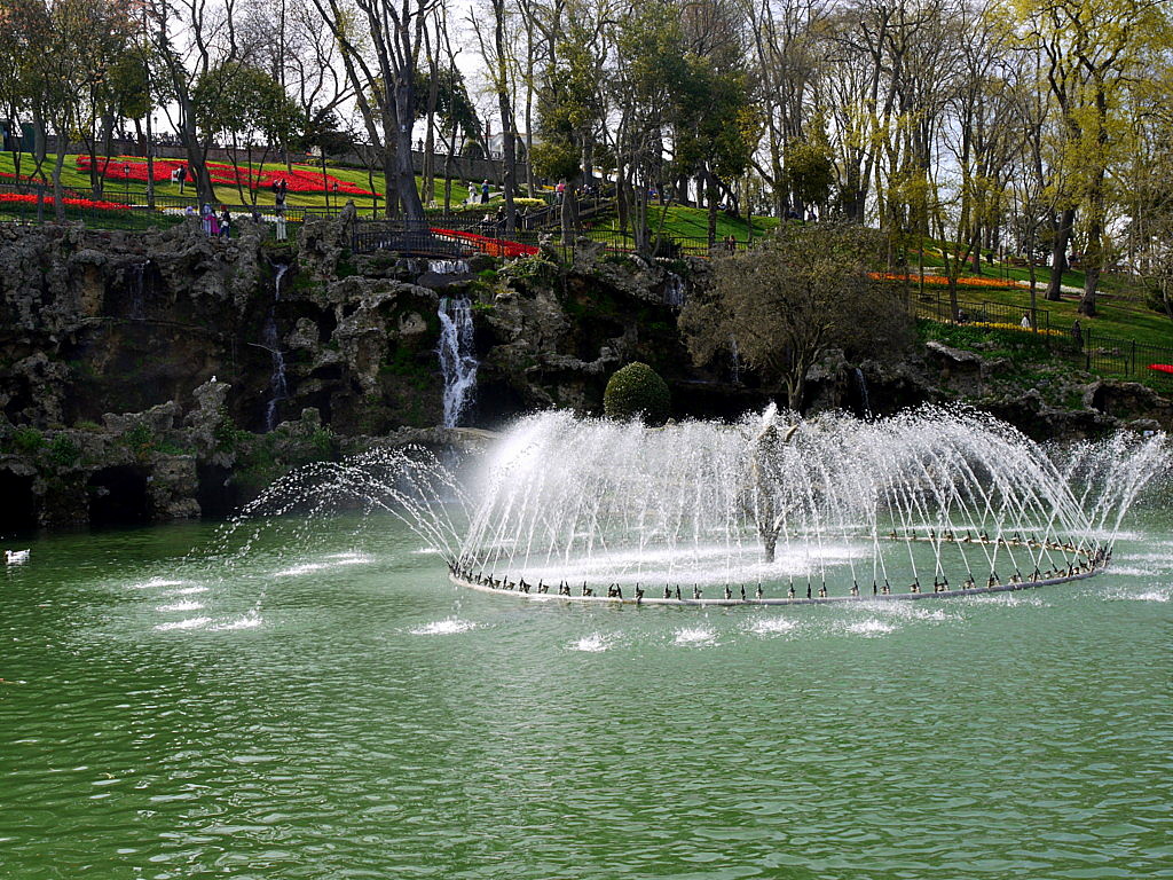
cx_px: 586
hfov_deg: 49.0
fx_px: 1288
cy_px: 440
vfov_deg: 37.7
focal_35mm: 38
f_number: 7.1
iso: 100
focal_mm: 19
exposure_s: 1/160
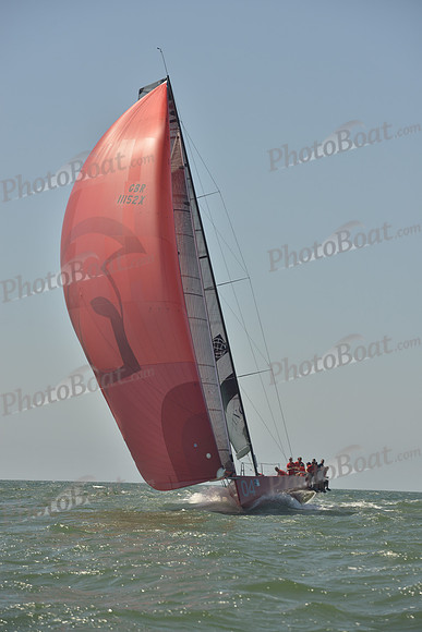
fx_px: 2038
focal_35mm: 116
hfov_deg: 11.8
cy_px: 316
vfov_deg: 17.6
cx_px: 211
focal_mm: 116
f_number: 8
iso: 280
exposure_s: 1/1000
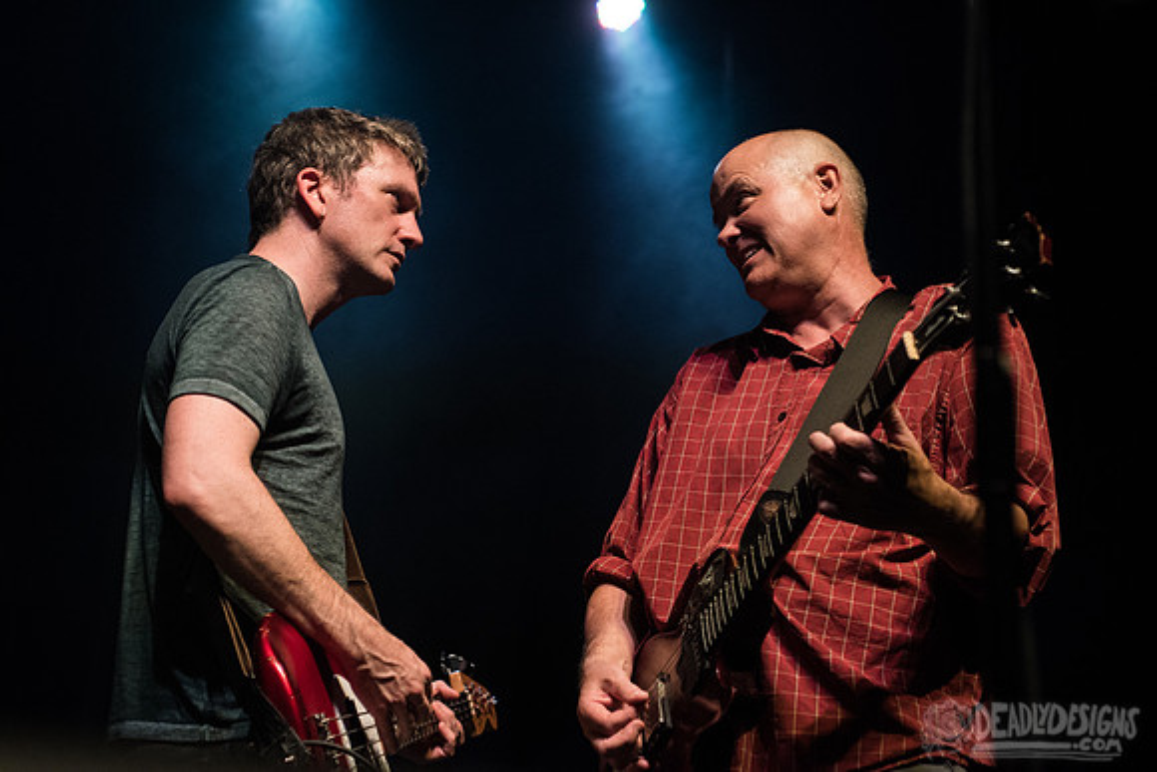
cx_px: 578
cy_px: 386
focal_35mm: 70
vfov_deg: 19.5
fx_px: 2250
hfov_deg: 28.8
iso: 3200
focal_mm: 70
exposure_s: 1/640
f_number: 4
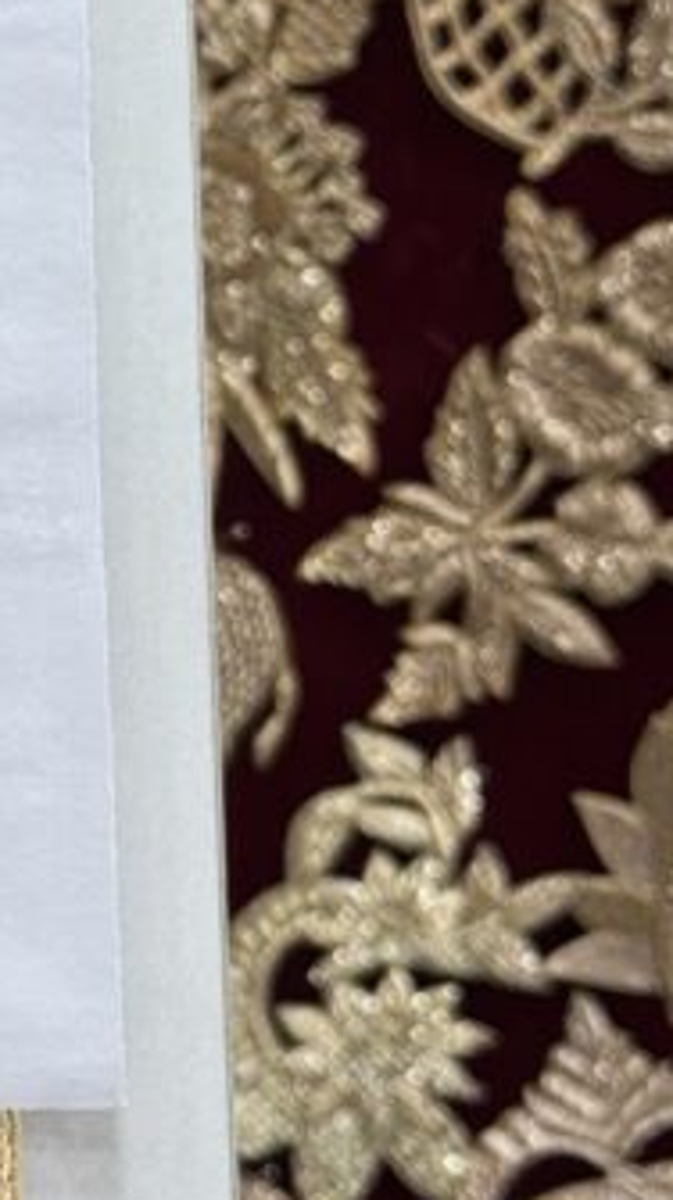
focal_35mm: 125
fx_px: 3973
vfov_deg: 17.2
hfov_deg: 9.4
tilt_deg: -9.5
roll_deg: -22.2
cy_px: 562
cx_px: -311
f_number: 1.78
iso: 64
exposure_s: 1/218
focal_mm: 6.76
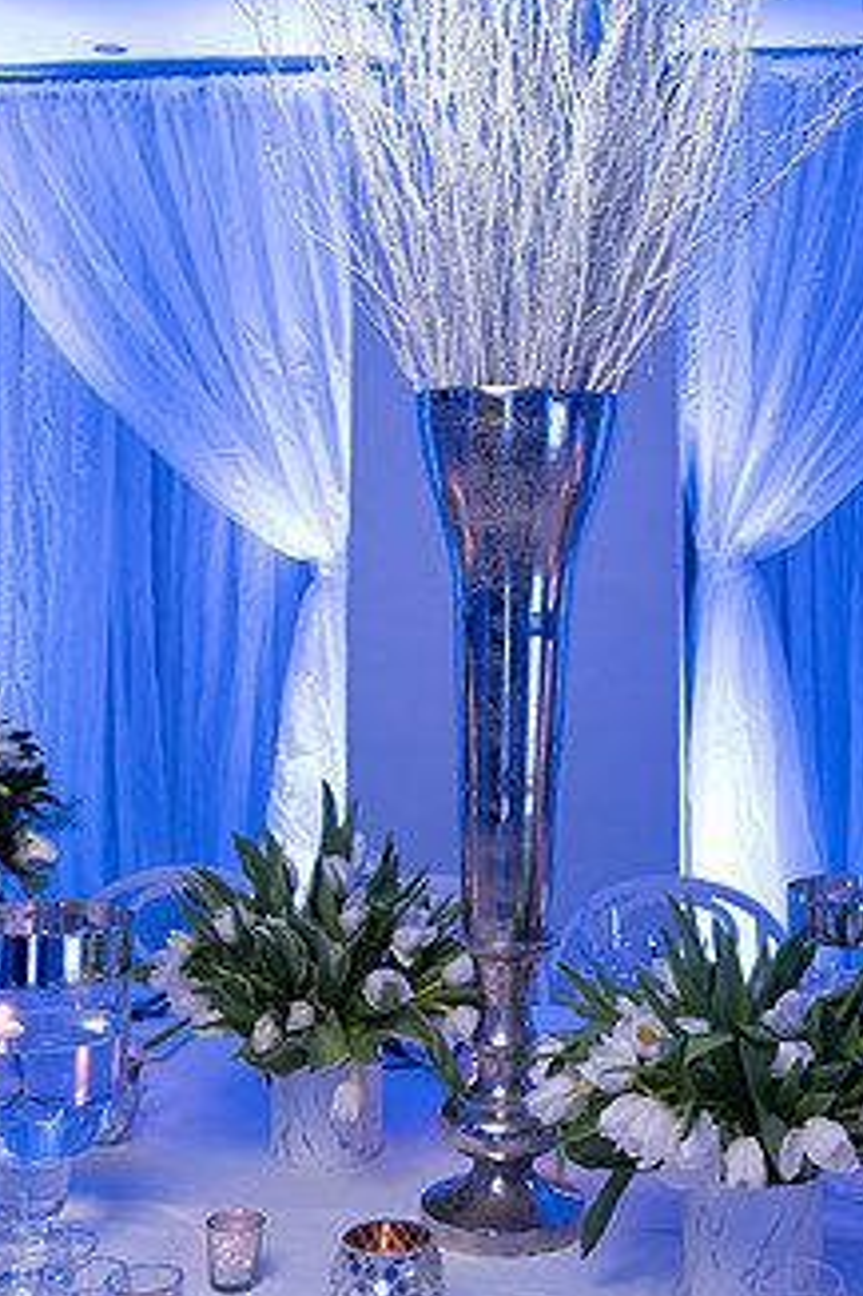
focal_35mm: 47
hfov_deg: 28.5
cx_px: 537
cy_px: 449
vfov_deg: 41.5
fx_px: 1692
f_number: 4
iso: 1250
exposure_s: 1/100
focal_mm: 34
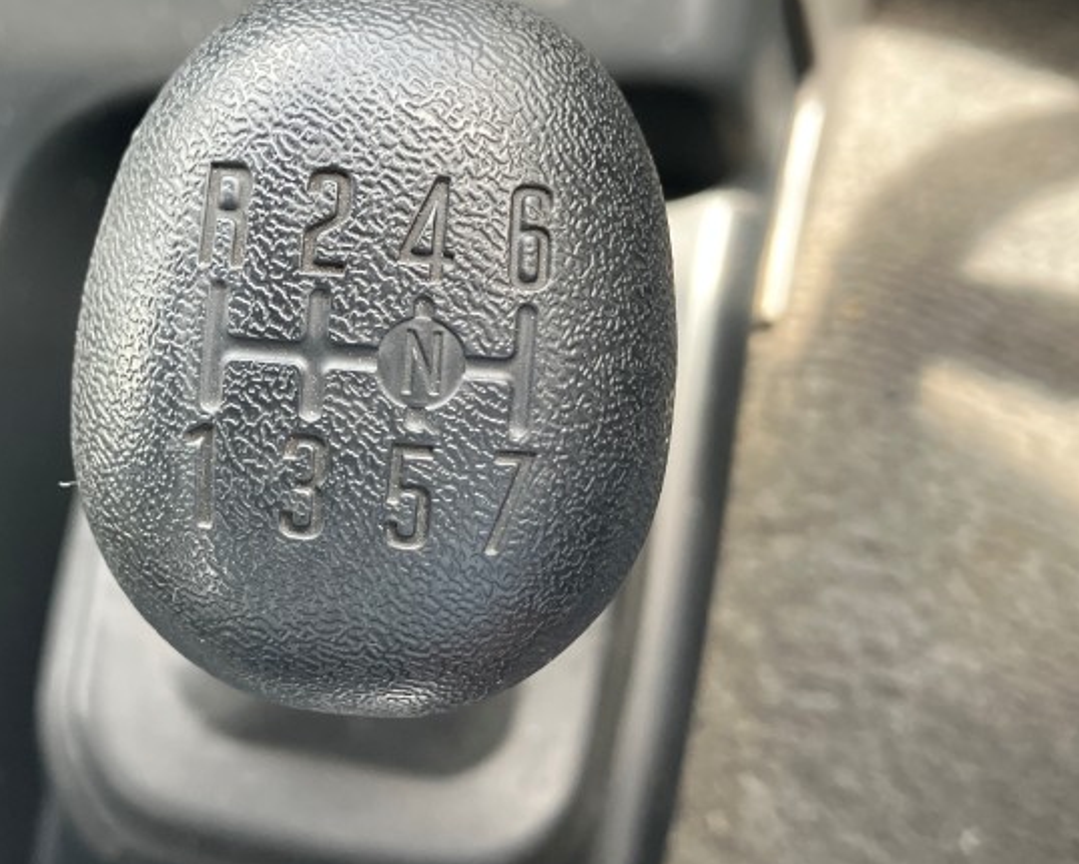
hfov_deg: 35.6
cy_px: 369
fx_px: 1661
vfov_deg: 29.1
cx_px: 345
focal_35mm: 52
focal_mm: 3.99
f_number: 1.8
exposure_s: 1/121
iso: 80
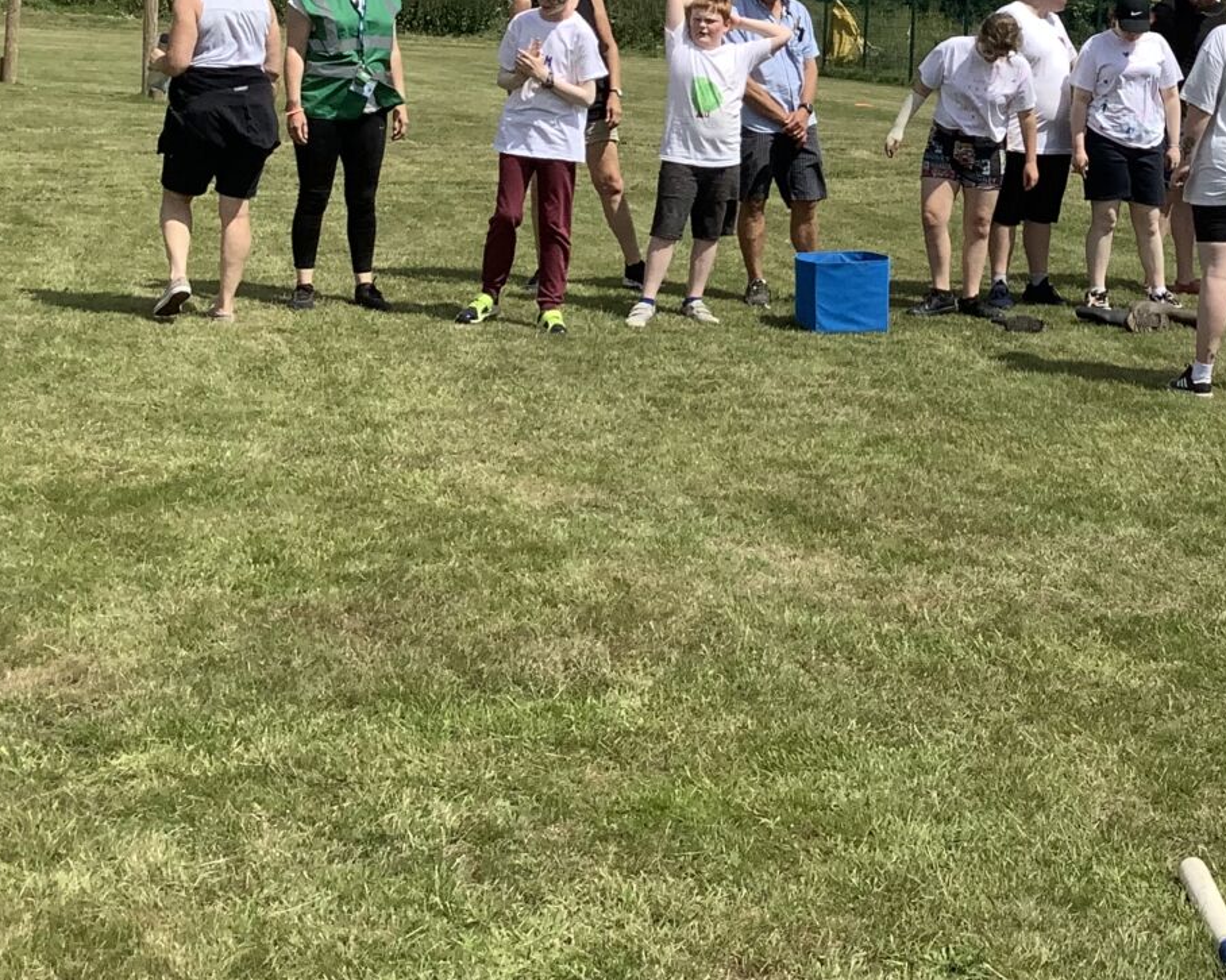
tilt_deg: +0.9
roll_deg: -1.8
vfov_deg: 23.1
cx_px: 1092
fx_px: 2322
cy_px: 62
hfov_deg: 28.5
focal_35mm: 64
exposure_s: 1/2092
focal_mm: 3.3
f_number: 2.4
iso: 25
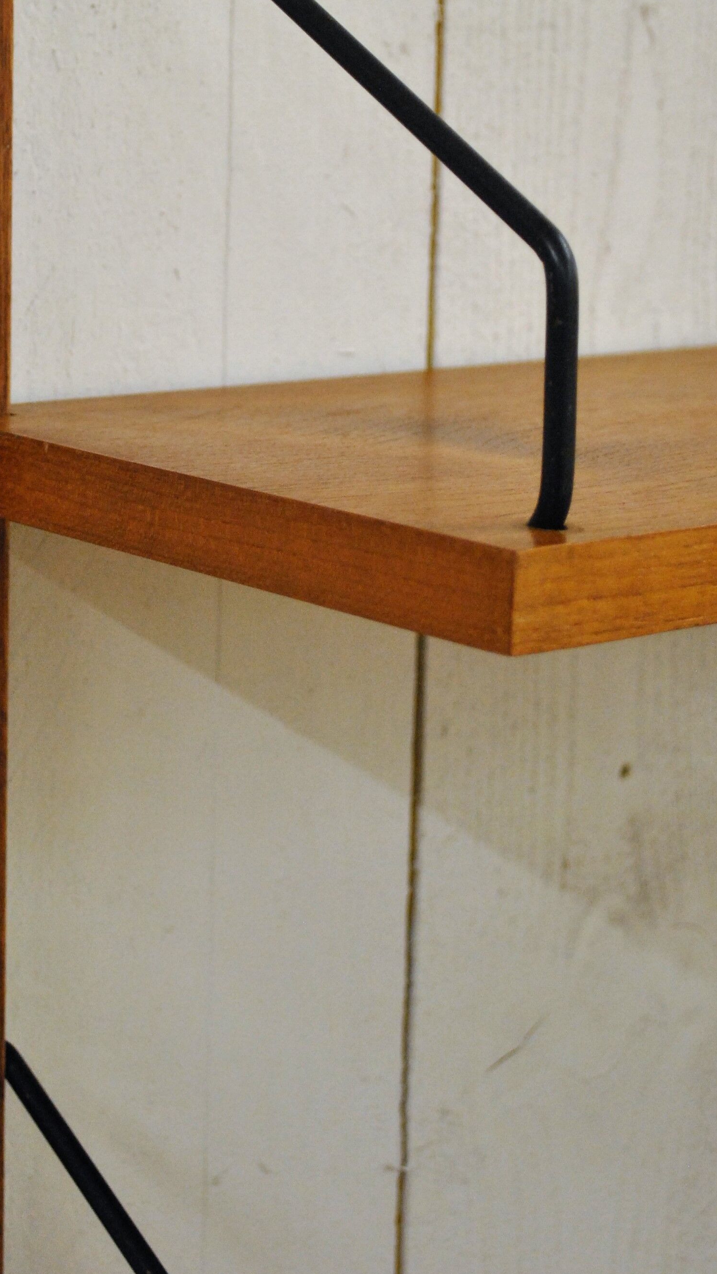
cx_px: 230
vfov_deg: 25.4
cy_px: 362
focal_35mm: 83
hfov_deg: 14.5
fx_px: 2806
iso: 640
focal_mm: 36
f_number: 5
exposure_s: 1/30
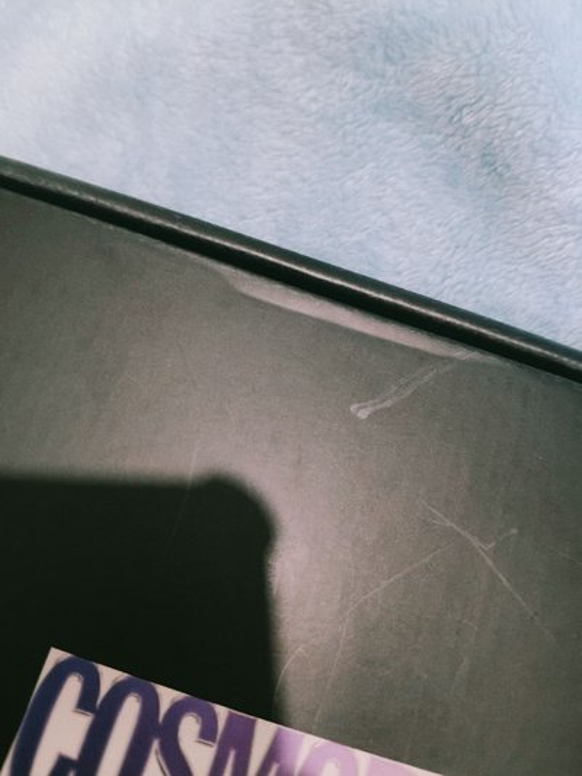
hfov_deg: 53.1
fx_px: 583
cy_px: 388
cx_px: 291
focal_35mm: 26
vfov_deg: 67.3
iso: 1000
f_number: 1.8
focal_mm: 4.84
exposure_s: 1/40
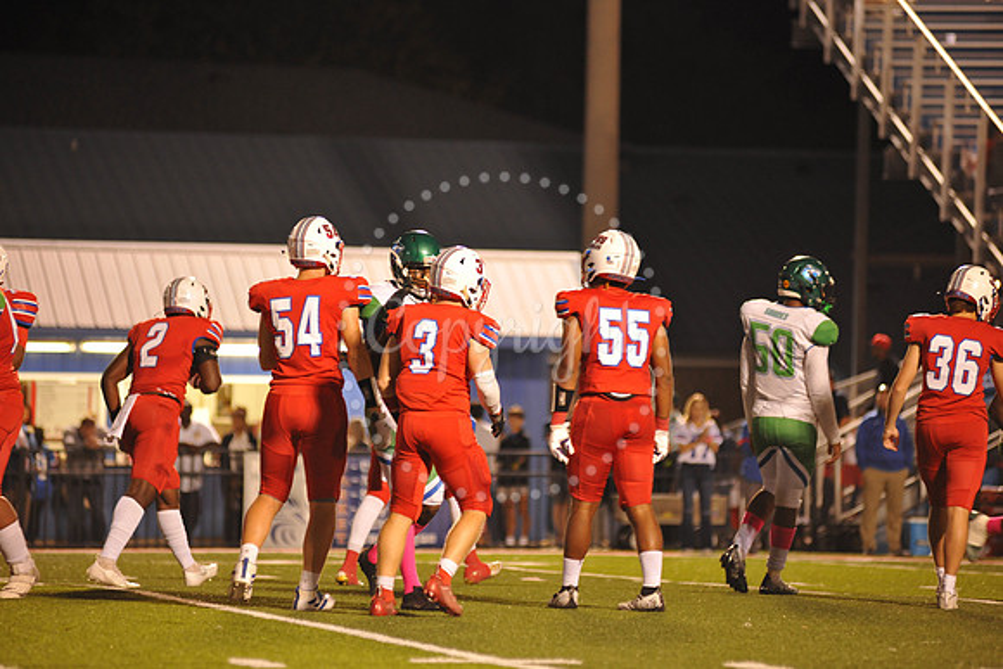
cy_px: 334
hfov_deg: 10.3
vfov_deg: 6.9
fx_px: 5573
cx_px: 502
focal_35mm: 200
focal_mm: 200
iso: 1600
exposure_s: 1/125
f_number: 3.3
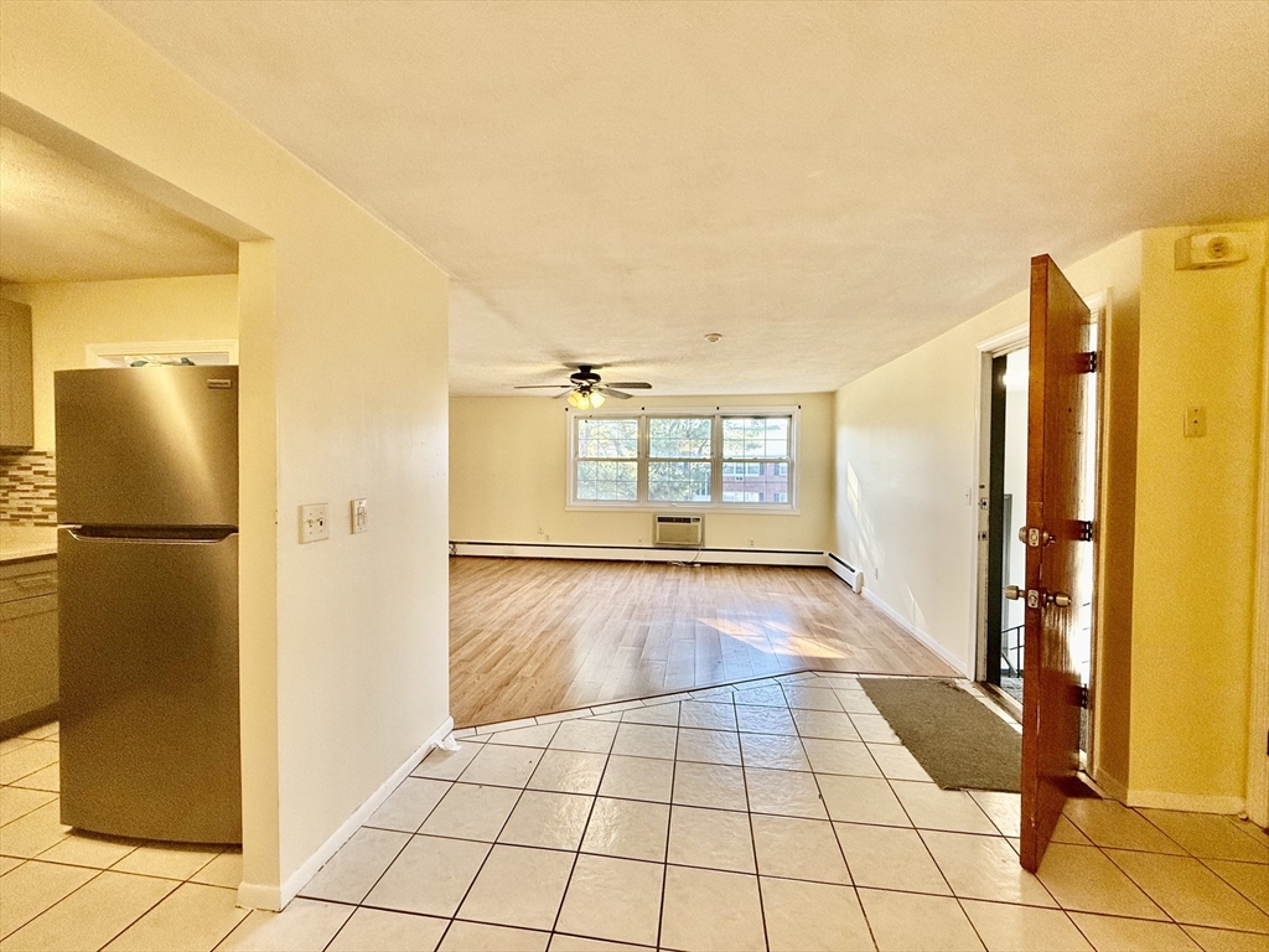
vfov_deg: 85.7
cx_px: 634
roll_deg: -0.8
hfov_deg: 102.1
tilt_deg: -1.0
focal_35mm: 14
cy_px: 476
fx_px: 513
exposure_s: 1/120
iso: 160
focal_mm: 2.22
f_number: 2.2
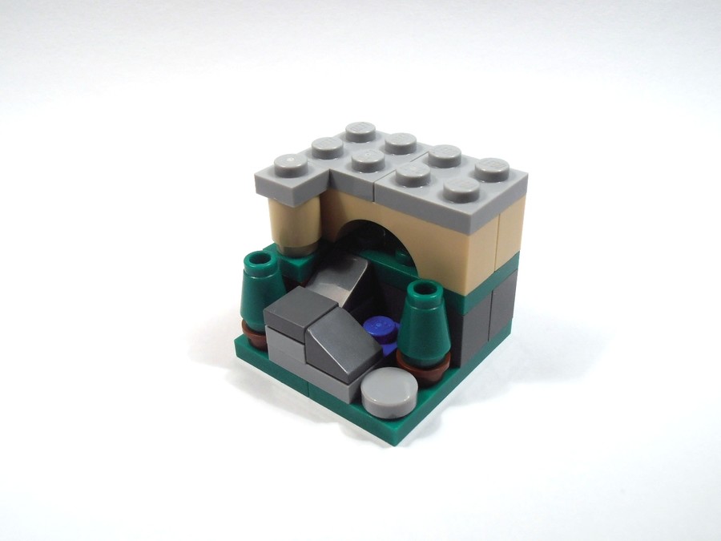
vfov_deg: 38.7
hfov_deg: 50.1
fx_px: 771
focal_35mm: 37
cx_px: 360
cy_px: 270
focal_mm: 6.61
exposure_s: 1/60
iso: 80
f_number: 3.9
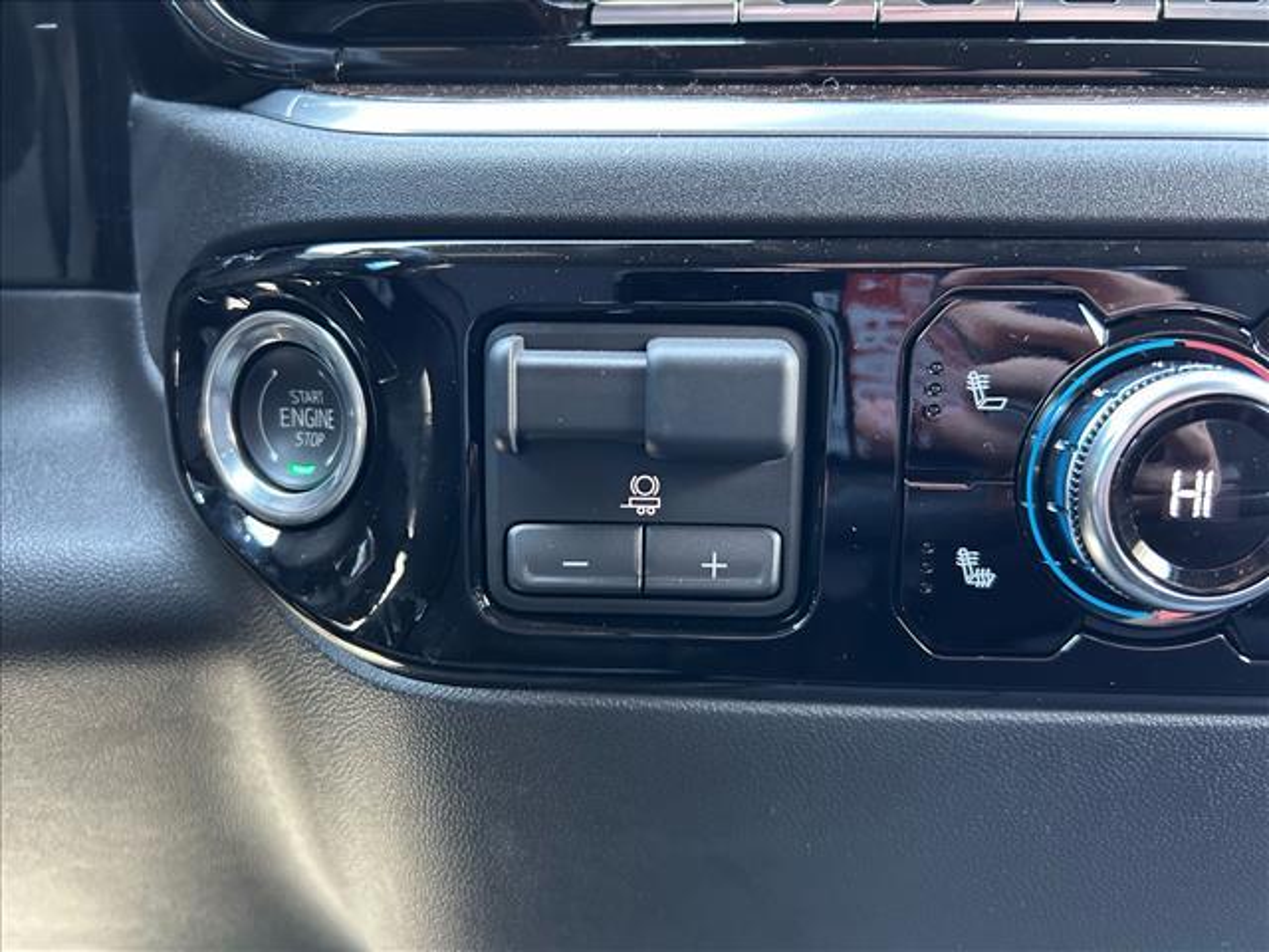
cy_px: 476
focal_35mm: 26
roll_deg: -0.5
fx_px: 953
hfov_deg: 67.3
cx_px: 634
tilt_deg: -12.0
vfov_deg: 53.1
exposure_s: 1/60
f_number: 1.5
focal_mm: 5.7
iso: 400
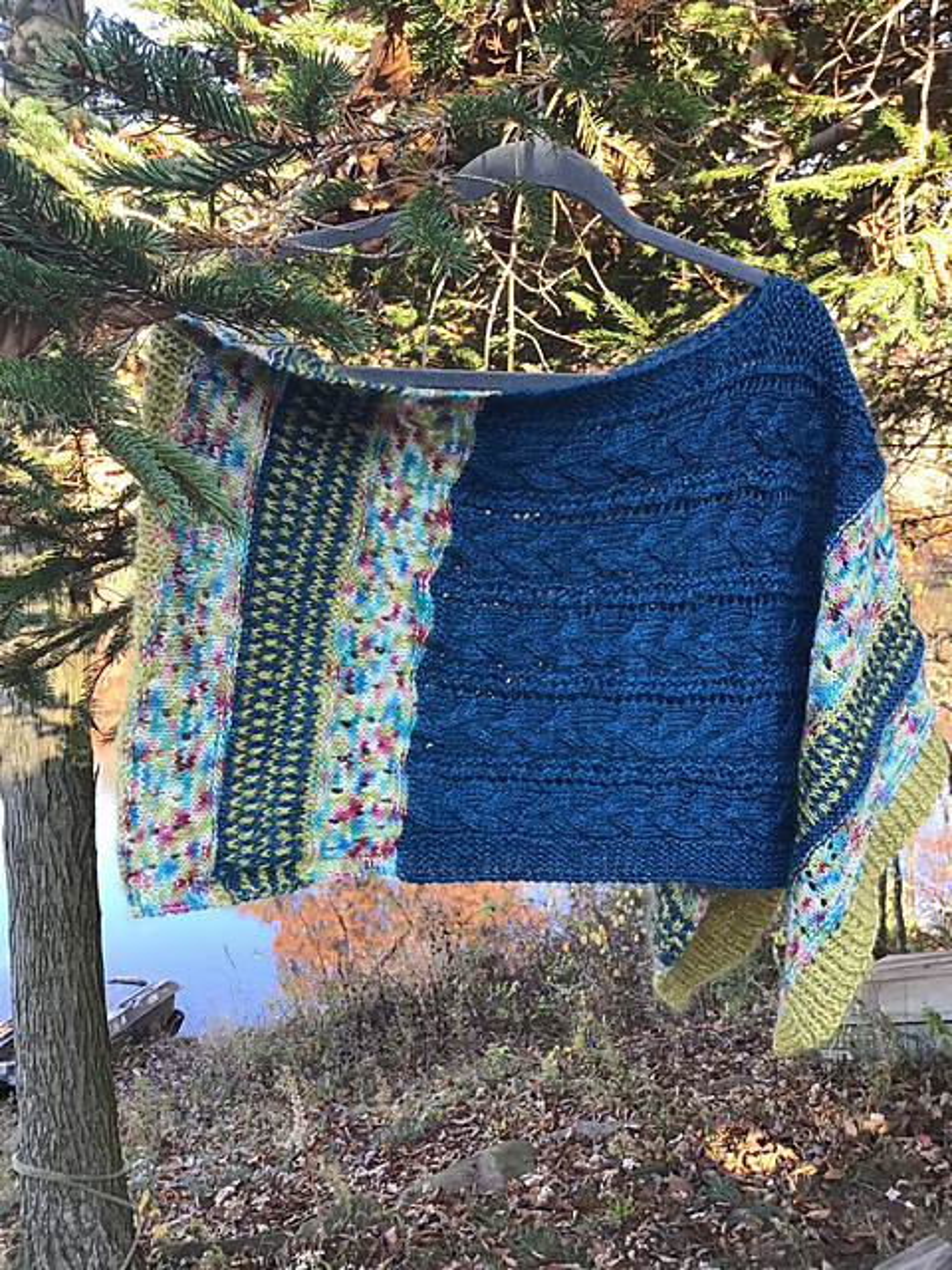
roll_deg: +1.8
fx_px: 1137
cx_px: 476
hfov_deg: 45.4
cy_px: 635
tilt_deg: -9.6
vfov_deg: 58.4
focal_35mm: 31
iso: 25
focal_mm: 3.3
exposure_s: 1/40
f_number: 2.4
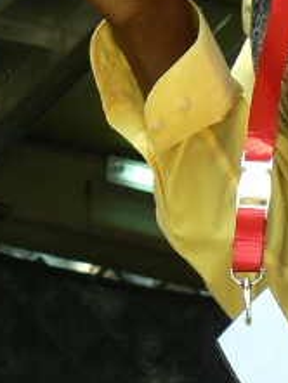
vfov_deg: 9.1
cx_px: 227
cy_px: 21
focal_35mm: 217
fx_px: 2405
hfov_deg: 6.8
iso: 64
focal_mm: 13.7
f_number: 3.2
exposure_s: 1/80
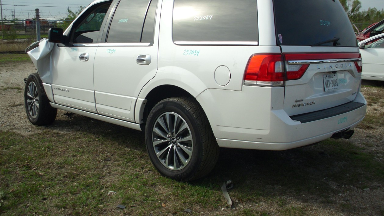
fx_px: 428
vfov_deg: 28.3
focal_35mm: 42
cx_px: 190
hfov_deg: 48.4
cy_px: 83
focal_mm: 6.3
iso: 50
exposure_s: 1/267
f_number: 7.3
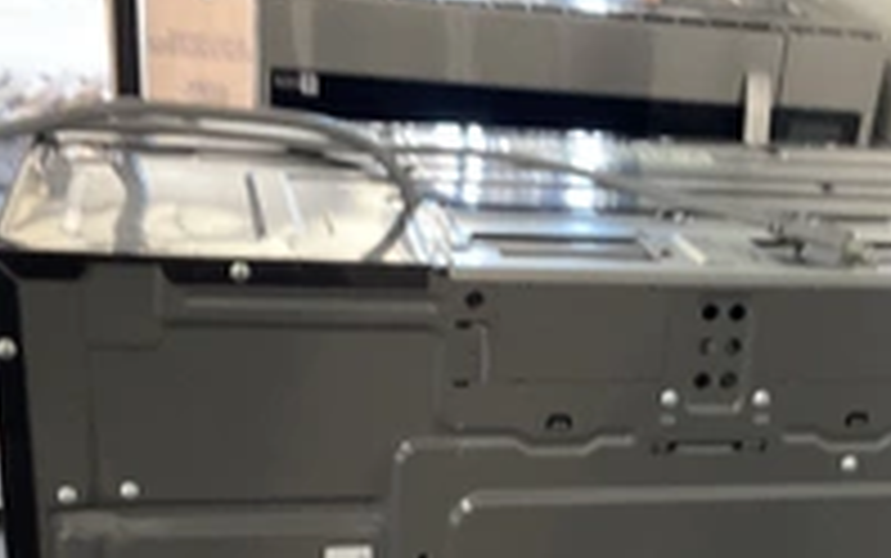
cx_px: 608
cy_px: 522
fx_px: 1506
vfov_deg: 20.5
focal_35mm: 62
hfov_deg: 32.6
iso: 250
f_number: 1.8
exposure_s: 1/60
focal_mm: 3
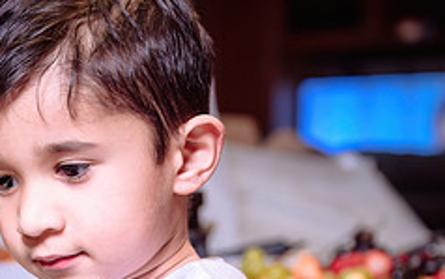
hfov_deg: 12.0
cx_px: 50
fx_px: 2111
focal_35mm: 174
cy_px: 351
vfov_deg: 7.5
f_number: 4
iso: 500
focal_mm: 70
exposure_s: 1/60
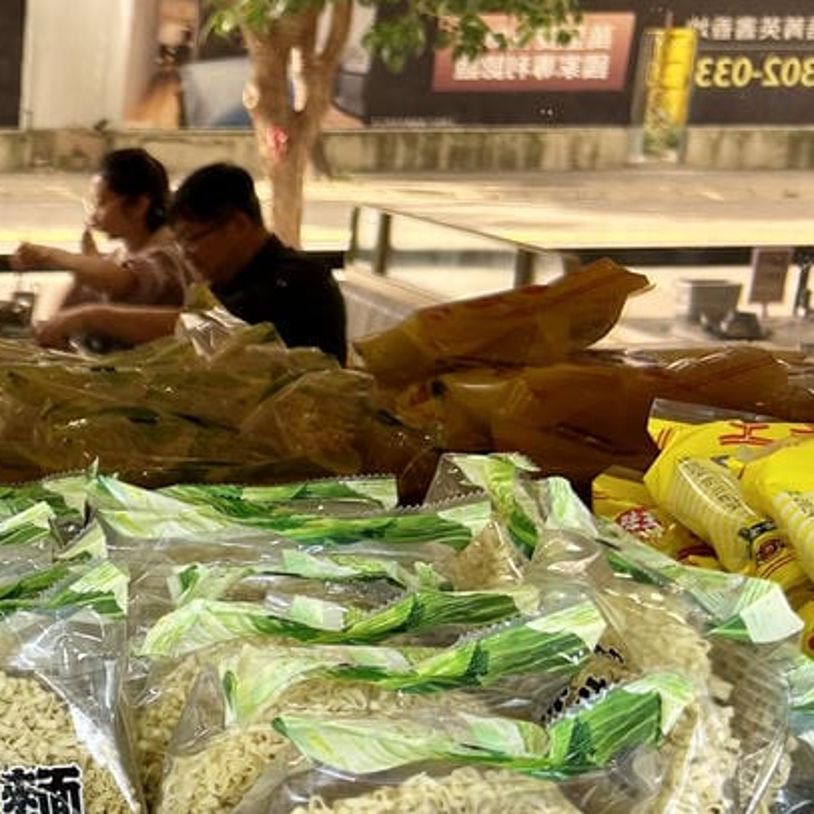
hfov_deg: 22.1
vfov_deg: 25.1
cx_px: -319
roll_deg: +0.7
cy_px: 597
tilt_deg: -17.6
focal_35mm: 68
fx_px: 1809
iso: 50
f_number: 1.5
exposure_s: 1/120
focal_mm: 5.7
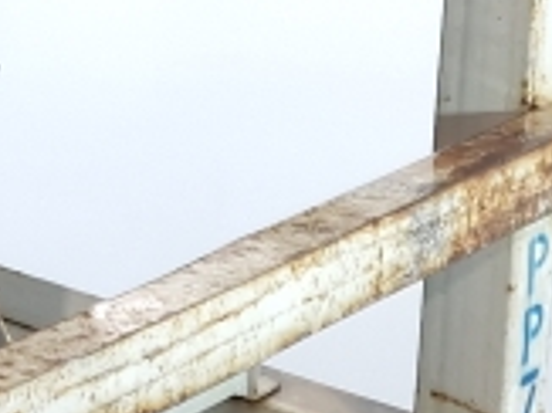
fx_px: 1801
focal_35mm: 113
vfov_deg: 12.4
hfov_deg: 14.7
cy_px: -206
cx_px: -508
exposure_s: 1/50
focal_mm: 6.4
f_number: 1.8
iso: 80
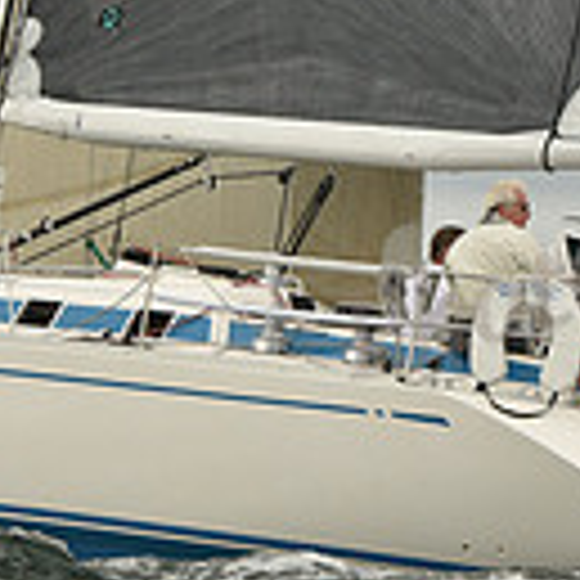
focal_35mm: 343
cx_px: 112
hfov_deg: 5.1
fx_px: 6502
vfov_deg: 5.1
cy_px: 92
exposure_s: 1/800
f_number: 8
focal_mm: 90
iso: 320
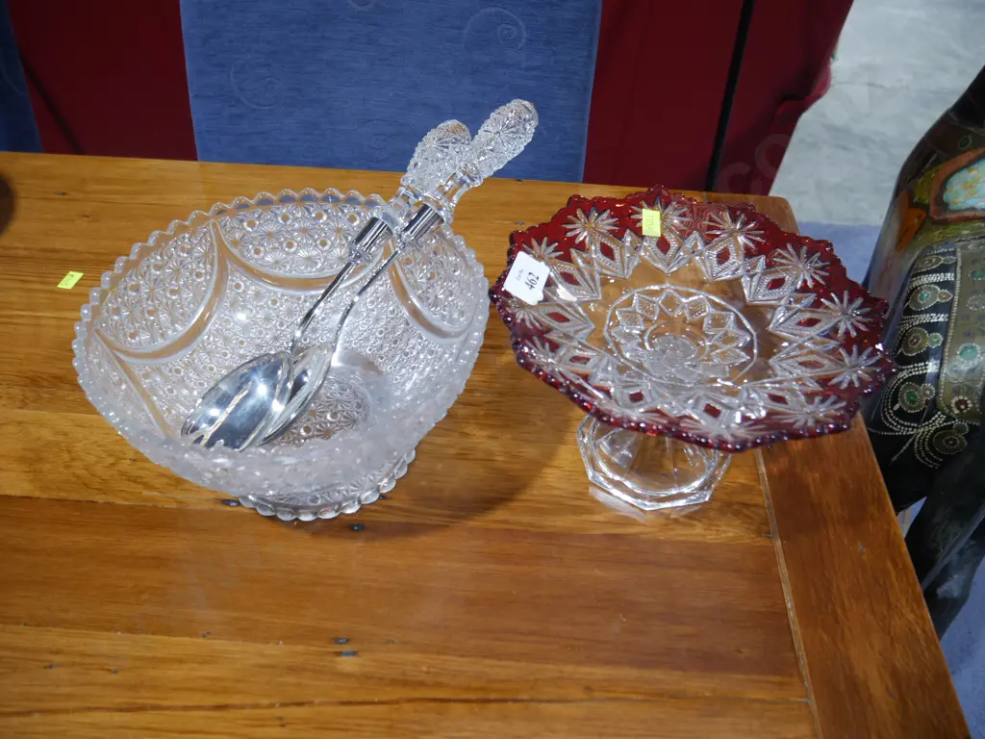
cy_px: 370
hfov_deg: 63.4
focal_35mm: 28
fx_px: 797
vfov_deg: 49.7
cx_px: 492
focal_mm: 14
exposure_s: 1/60
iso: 320
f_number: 3.5
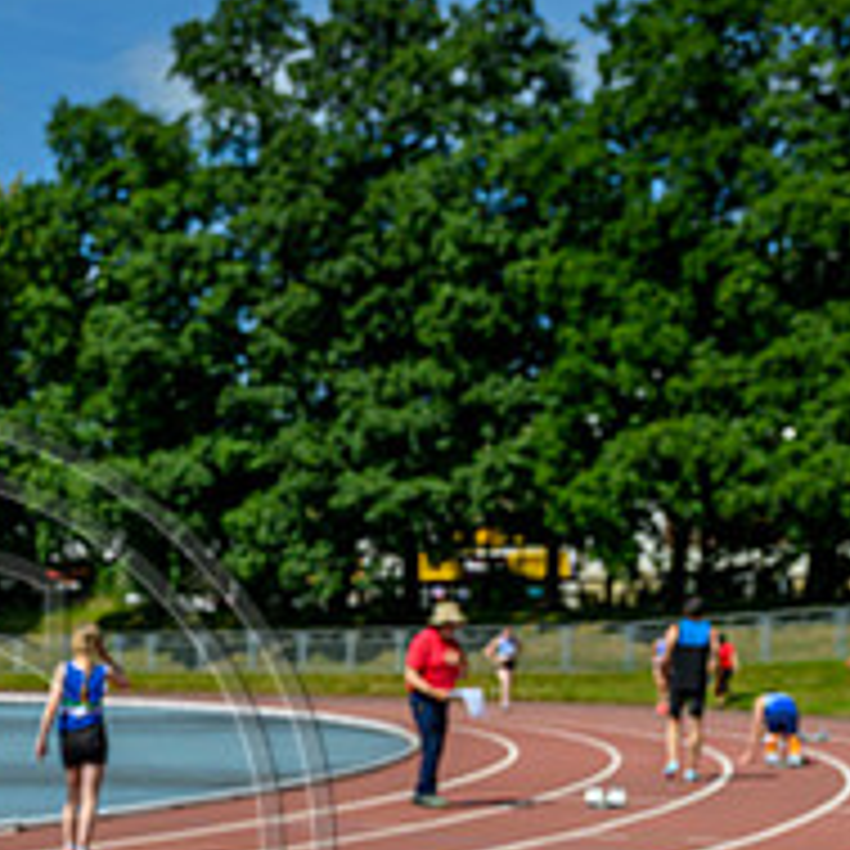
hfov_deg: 19.4
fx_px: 2417
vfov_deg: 19.4
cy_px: 857
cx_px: -9
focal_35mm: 87
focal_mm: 30.5
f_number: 5.6
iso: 200
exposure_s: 1/2000
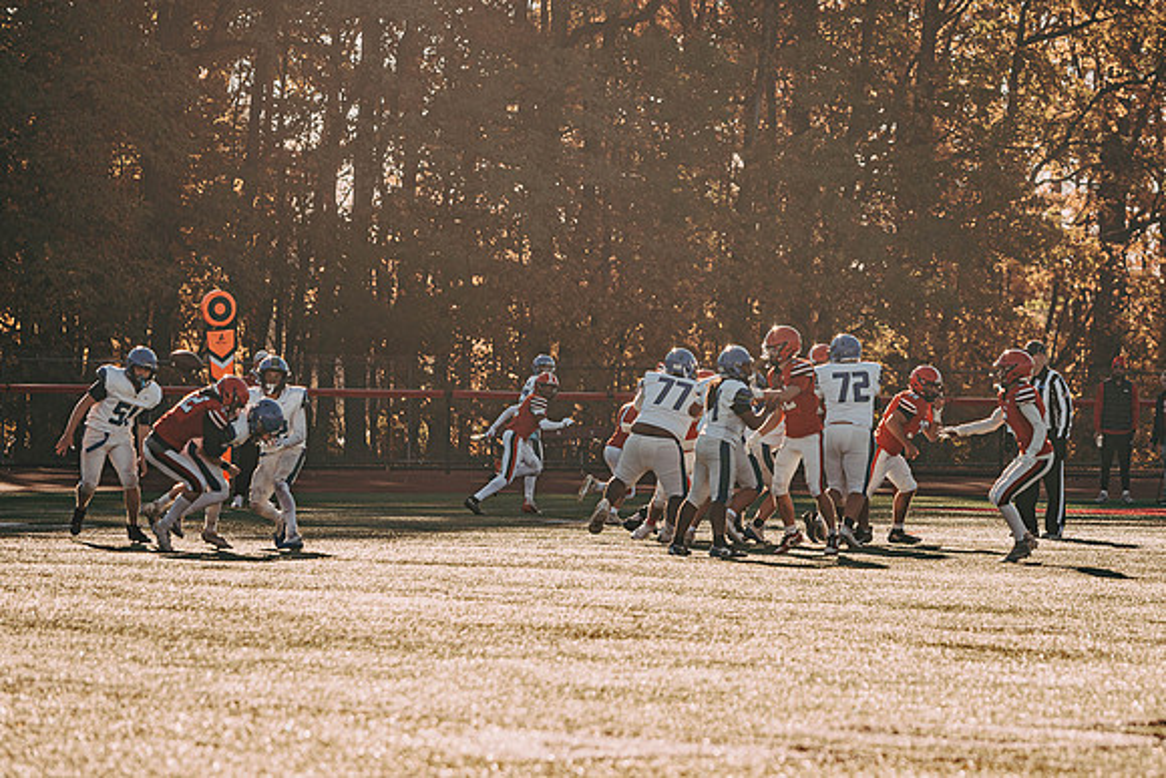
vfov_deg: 6.2
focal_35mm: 222
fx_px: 7177
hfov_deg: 9.3
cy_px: 298
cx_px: 863
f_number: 2.8
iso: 125
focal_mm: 135
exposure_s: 1/3200
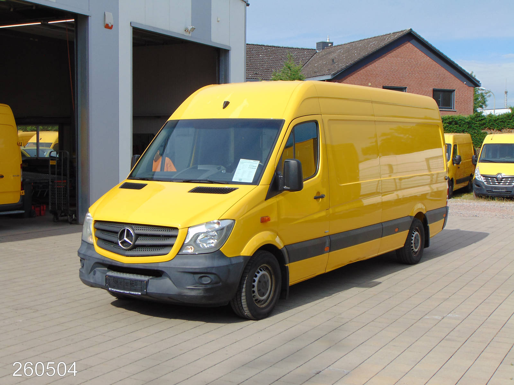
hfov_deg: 38.2
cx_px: 257
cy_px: 192
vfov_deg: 29.1
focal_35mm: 50
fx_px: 742
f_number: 3.5
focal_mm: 9
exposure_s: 1/1000
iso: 80
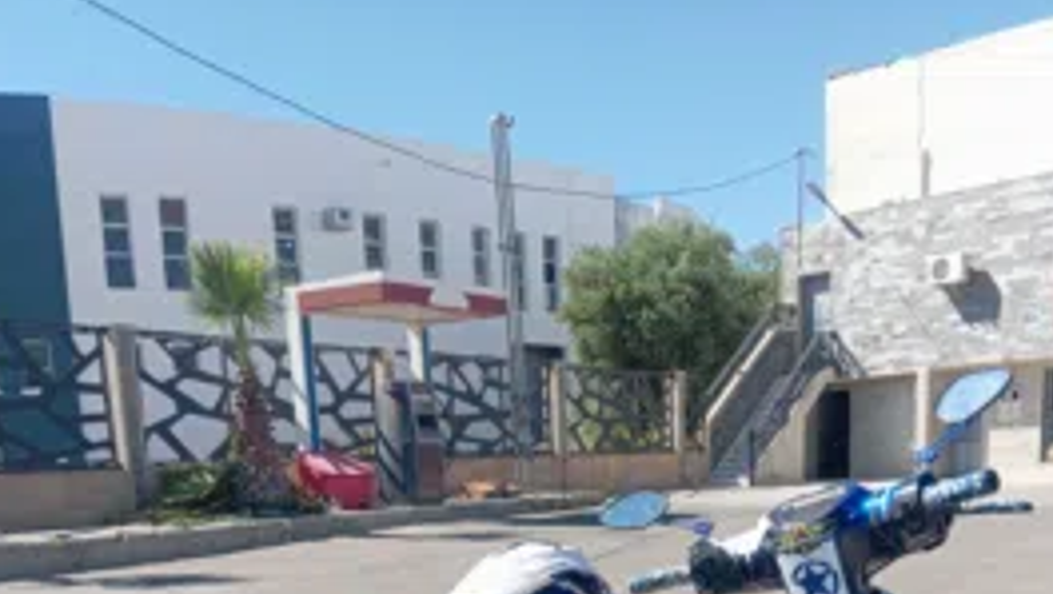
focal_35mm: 46
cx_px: 542
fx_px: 1285
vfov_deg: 23.4
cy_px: 745
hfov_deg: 44.5
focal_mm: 4.22
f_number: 1.8
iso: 55
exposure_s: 1/440
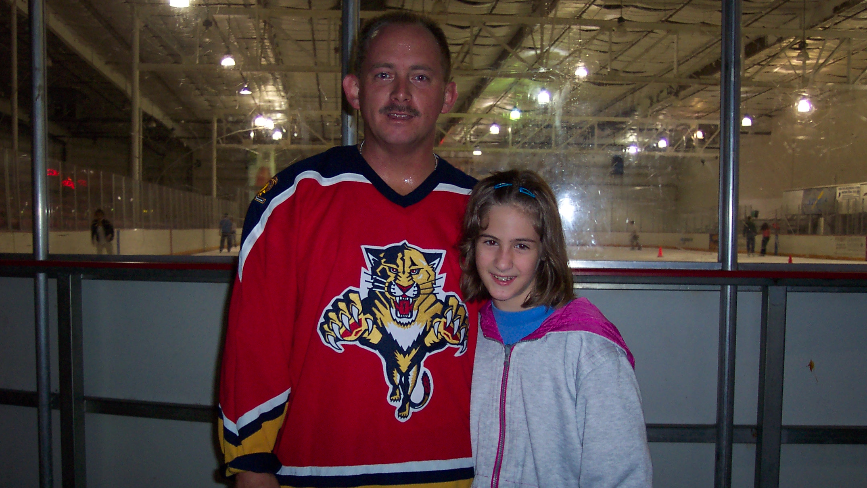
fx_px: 920
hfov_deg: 50.5
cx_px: 435
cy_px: 268
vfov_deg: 29.7
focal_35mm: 40
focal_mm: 8
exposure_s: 1/30
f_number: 2.8
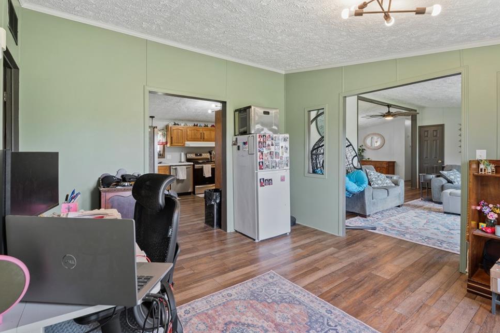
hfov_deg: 91.2
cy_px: 168
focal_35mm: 18
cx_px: 256
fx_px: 245
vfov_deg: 68.5
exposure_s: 1/1.25
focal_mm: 16.6
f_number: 9
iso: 250
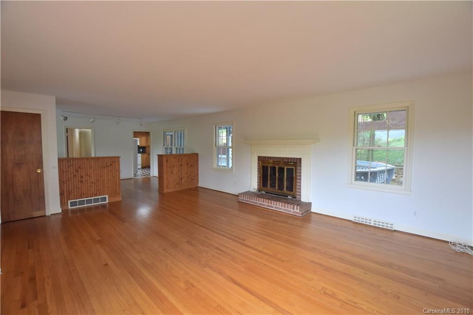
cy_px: 158
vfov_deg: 77.3
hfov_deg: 100.4
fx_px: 197
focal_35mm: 15
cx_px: 236
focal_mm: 10
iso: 400
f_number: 4.5
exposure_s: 1/80
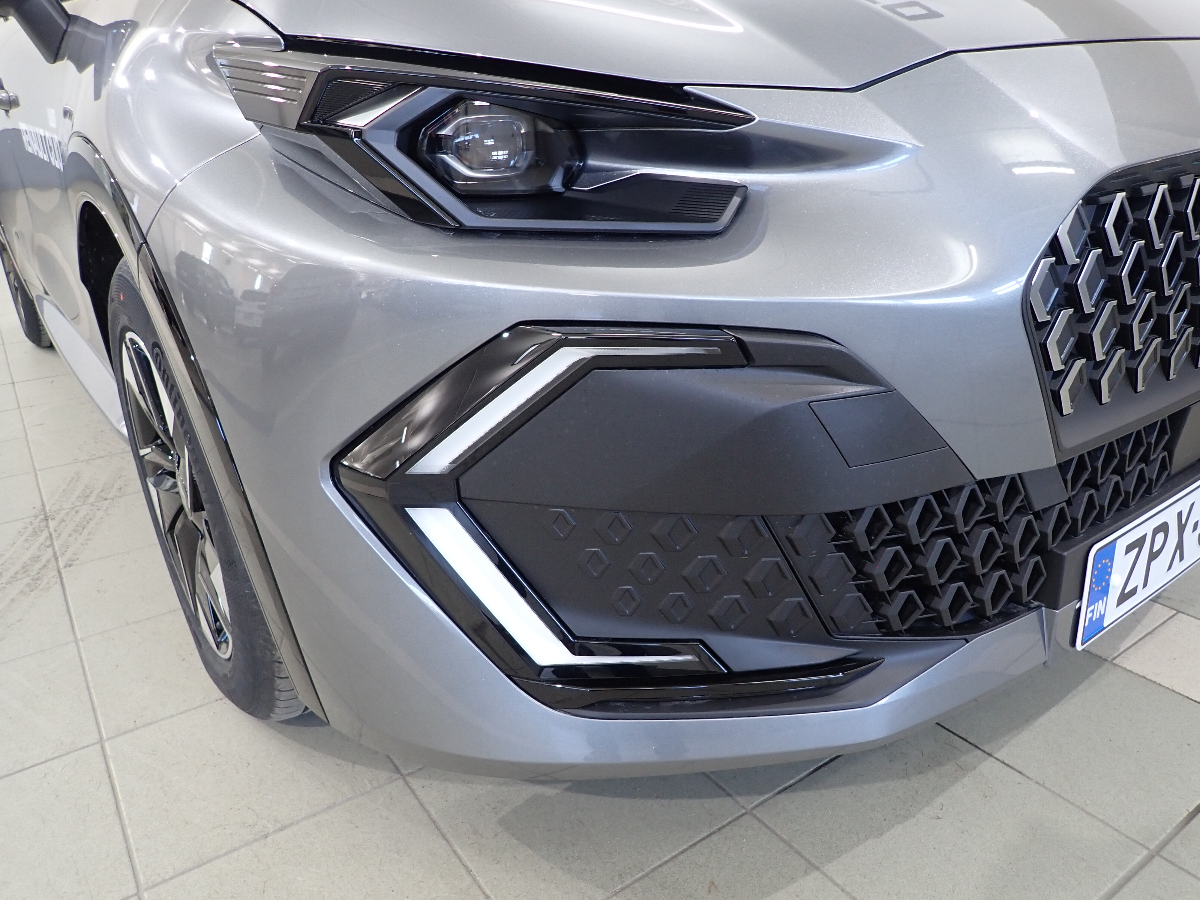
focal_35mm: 25
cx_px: 600
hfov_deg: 69.4
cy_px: 450
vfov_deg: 54.9
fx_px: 867
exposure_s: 1/40
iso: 200
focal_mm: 4.5
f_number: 2
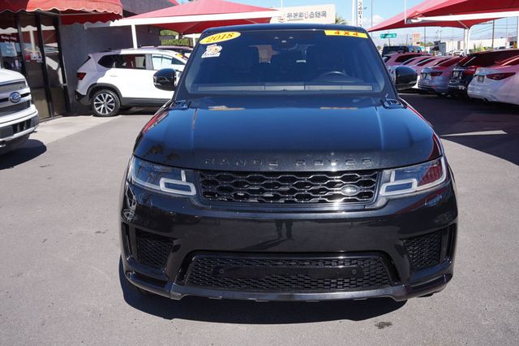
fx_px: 475
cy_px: 173
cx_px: 260
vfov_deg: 39.9
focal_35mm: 33
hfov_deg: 57.2
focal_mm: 22
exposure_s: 1/250
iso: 100
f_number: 7.1
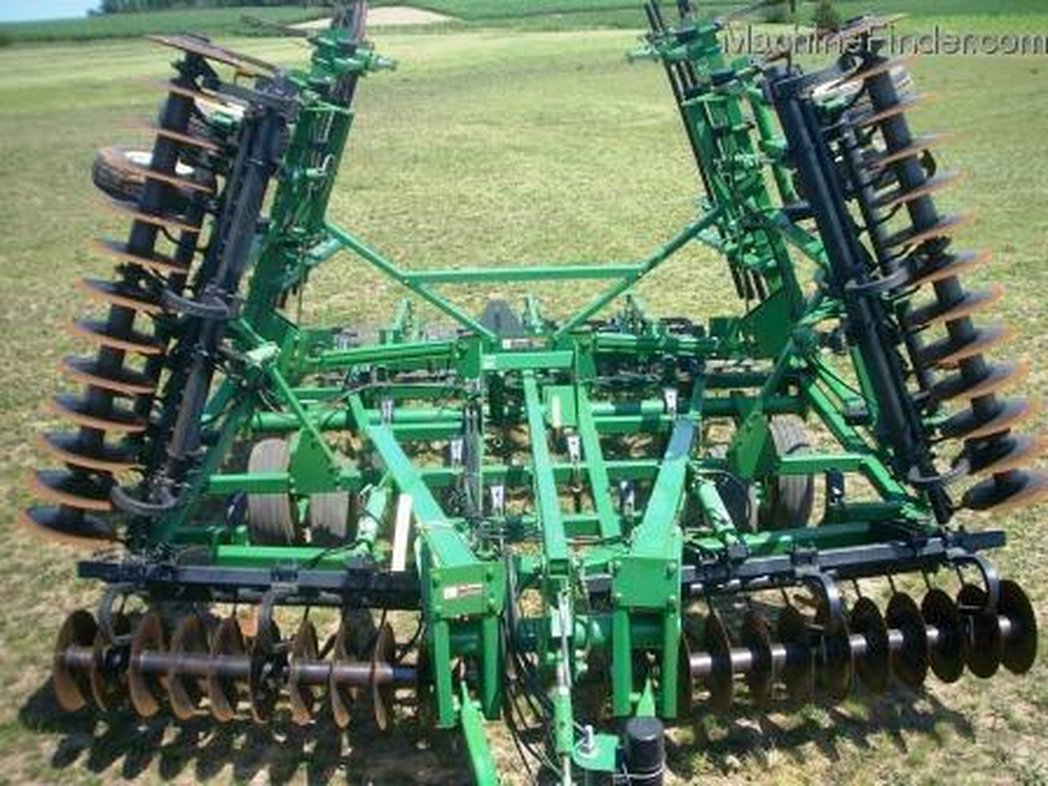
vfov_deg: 37.7
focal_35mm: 38
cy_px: 393
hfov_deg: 49.0
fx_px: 1150
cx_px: 524
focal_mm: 6.3
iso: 80
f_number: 3.9
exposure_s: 1/400
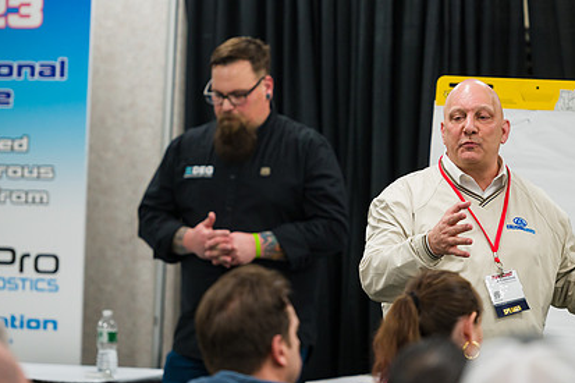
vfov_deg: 5.7
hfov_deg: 8.6
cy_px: 146
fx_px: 3816
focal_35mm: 239
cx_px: 341
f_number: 3.2
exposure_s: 1/500
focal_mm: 170
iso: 1600
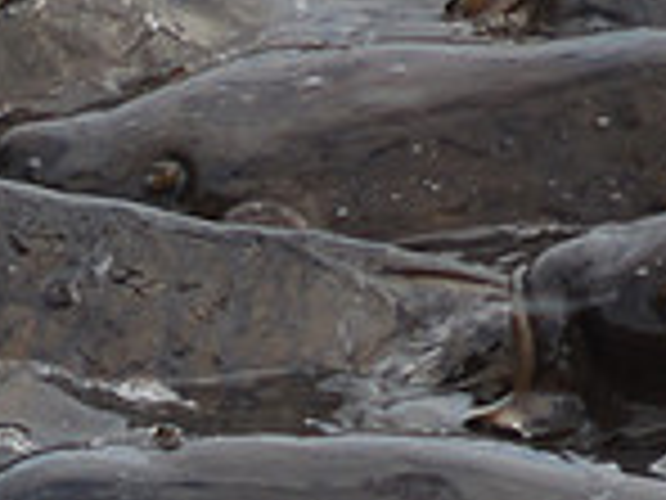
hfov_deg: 0.5
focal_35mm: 3918
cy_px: 903
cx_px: -18
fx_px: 75381
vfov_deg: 0.4
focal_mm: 180
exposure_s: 1/200
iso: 100
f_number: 5.9
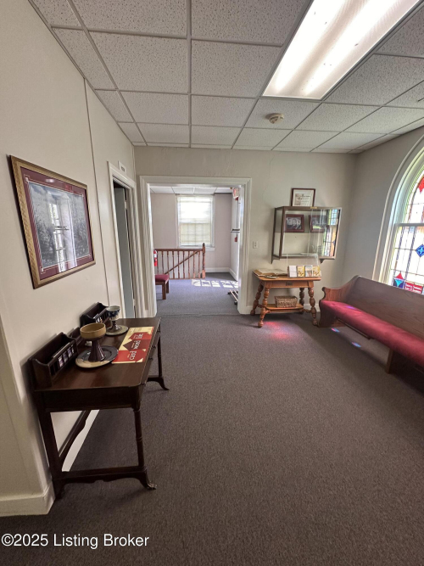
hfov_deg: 85.7
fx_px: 229
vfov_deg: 102.1
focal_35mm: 14
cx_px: 212
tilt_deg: -10.2
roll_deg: -1.9
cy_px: 283
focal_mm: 2.22
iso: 250
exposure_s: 1/120
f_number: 2.2
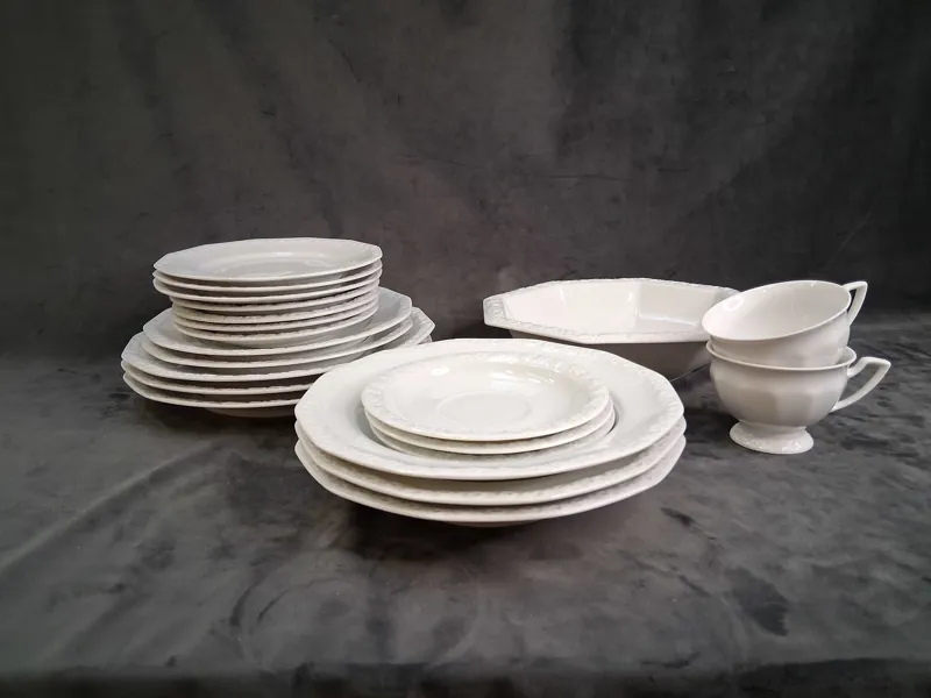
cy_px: 349
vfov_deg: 53.1
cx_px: 466
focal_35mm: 26
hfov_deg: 67.3
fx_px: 699
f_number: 1.8
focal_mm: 3.98
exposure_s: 1/50
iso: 250
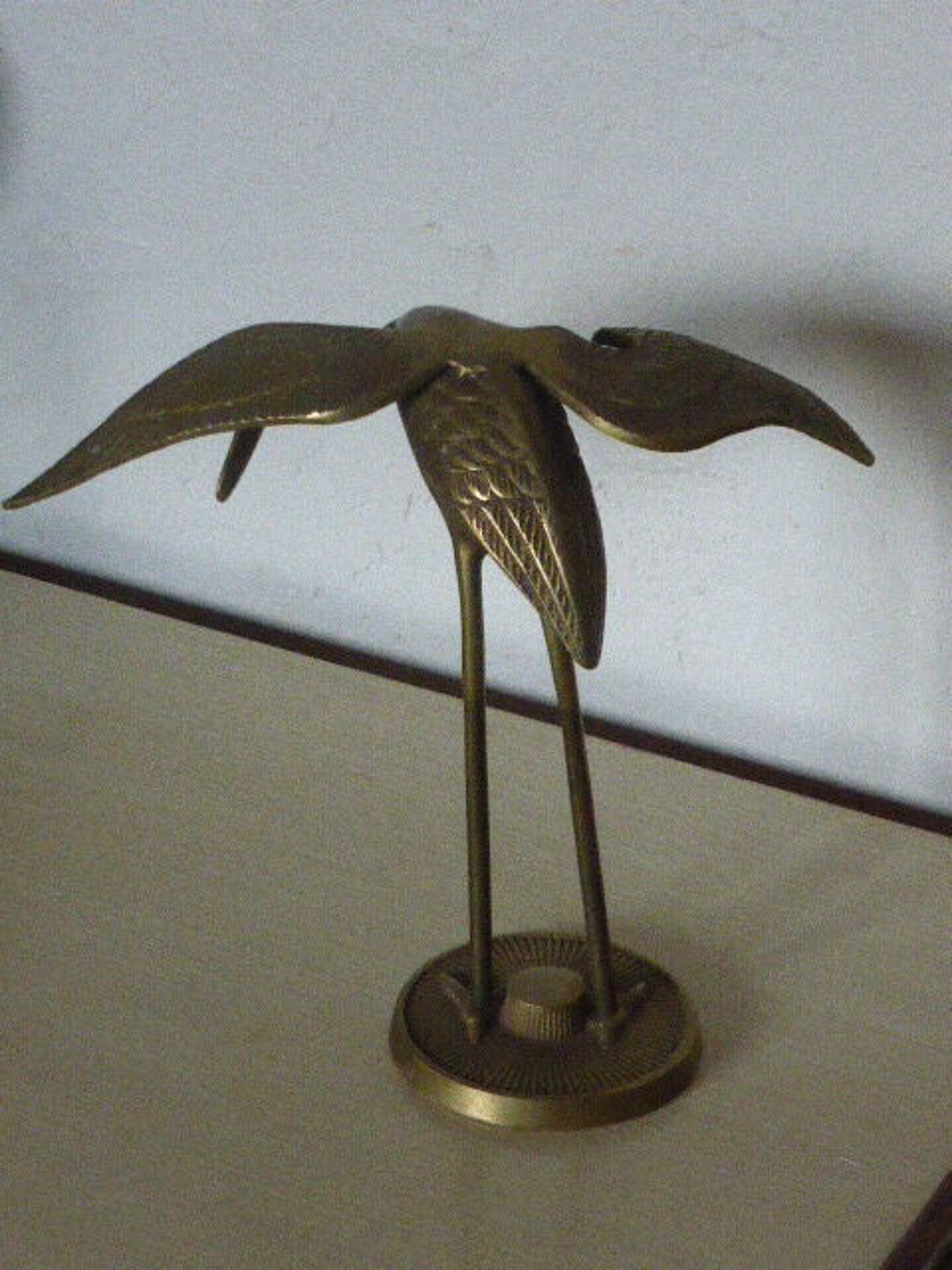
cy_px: 635
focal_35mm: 111
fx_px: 4070
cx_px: 476
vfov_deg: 17.7
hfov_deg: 13.3
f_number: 5.3
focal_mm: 18.2
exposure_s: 1/160
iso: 1600
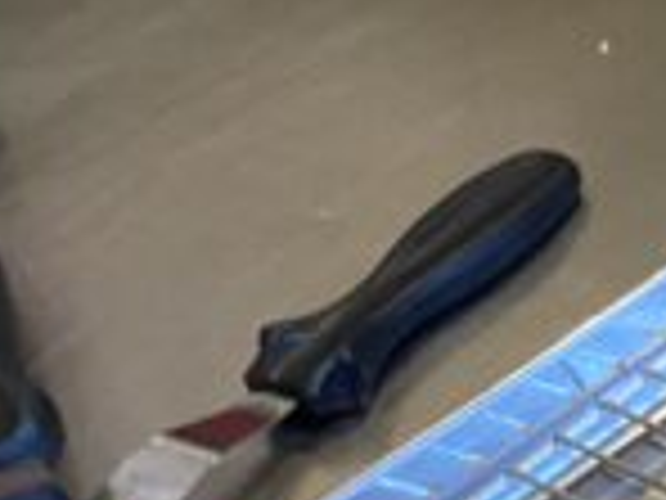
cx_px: 1136
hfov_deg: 15.0
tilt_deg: -51.7
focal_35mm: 117
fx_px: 2251
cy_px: 973
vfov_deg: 11.5
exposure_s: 1/33
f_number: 1.8
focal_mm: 4.25
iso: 640
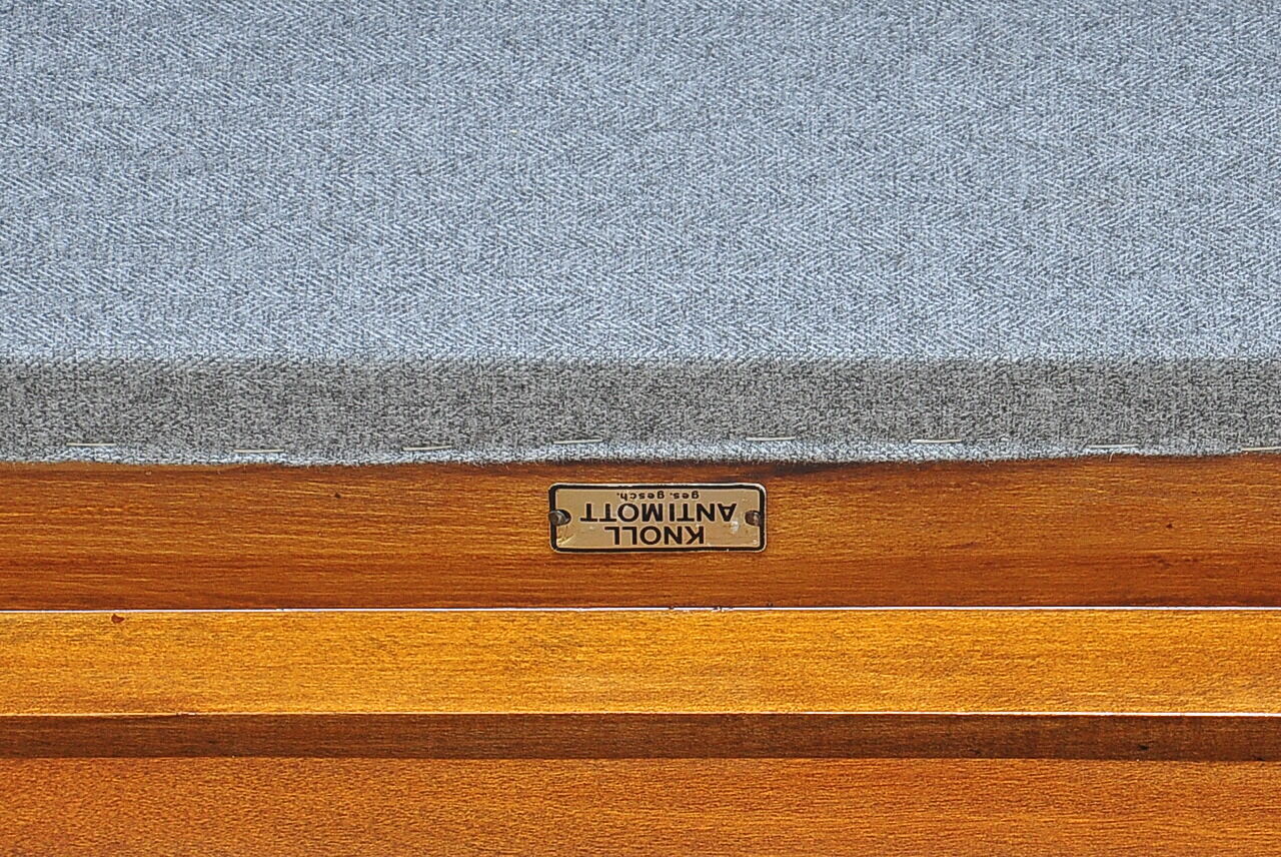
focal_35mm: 158
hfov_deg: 13.0
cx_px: 640
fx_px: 5609
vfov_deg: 8.7
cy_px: 428
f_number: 5.6
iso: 400
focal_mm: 105
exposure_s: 1/200
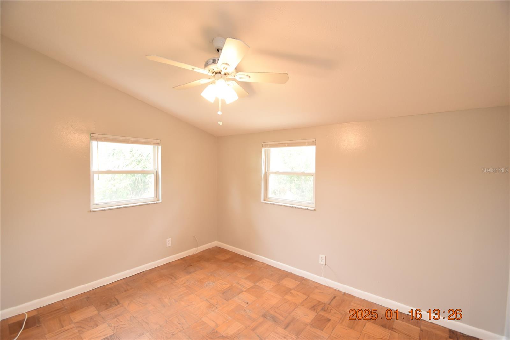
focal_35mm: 15
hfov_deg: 100.4
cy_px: 170
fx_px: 212
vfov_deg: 77.3
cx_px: 255
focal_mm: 10
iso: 800
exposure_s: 1/60
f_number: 4
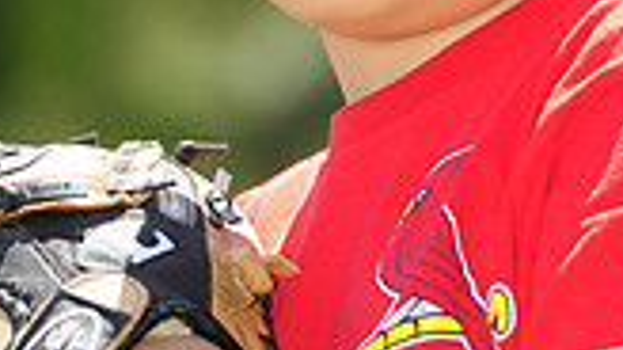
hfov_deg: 2.9
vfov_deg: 1.6
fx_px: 12346
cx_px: 245
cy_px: 426
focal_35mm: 748
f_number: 4
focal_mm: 135
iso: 200
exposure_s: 1/640
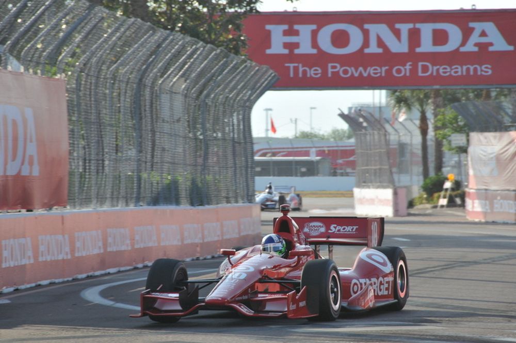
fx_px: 4296
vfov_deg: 4.6
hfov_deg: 6.9
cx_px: 258
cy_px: 172
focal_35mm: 300
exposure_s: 1/400
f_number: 10
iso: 400
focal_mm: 200
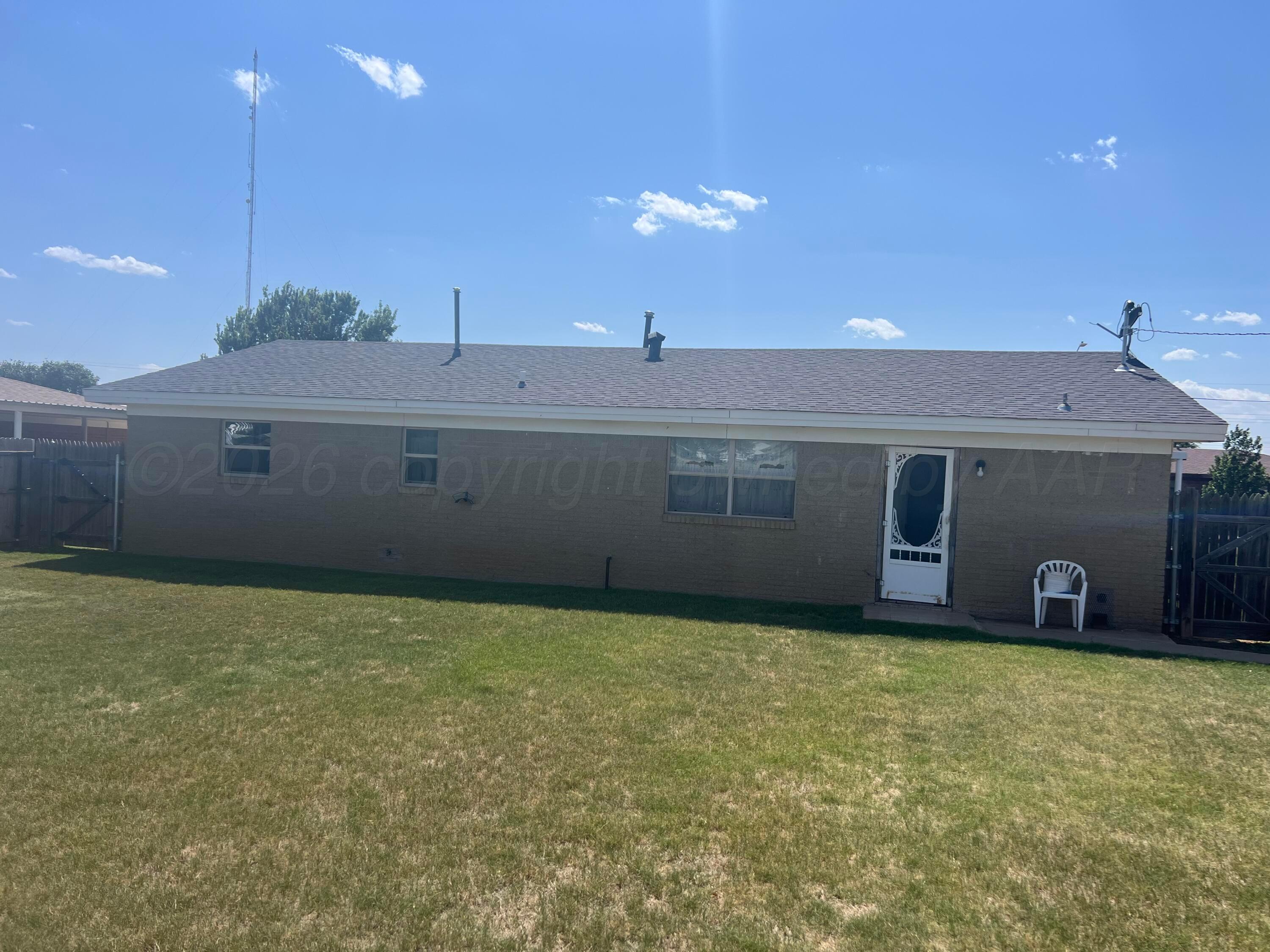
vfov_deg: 53.1
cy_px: 476
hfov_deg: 67.3
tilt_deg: -2.3
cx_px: 635
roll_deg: -2.5
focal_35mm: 26
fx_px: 954
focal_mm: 5.7
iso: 50
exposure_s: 1/5587
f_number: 1.5
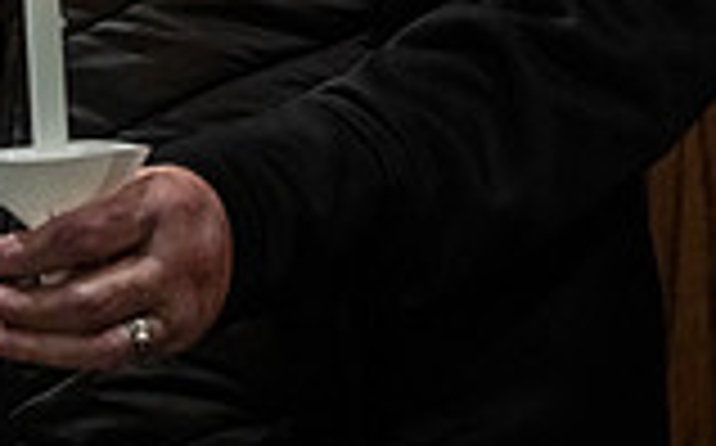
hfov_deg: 6.3
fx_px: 6472
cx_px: 180
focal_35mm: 332
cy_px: -423
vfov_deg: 3.9
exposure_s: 1/60
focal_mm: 115
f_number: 13
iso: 5000
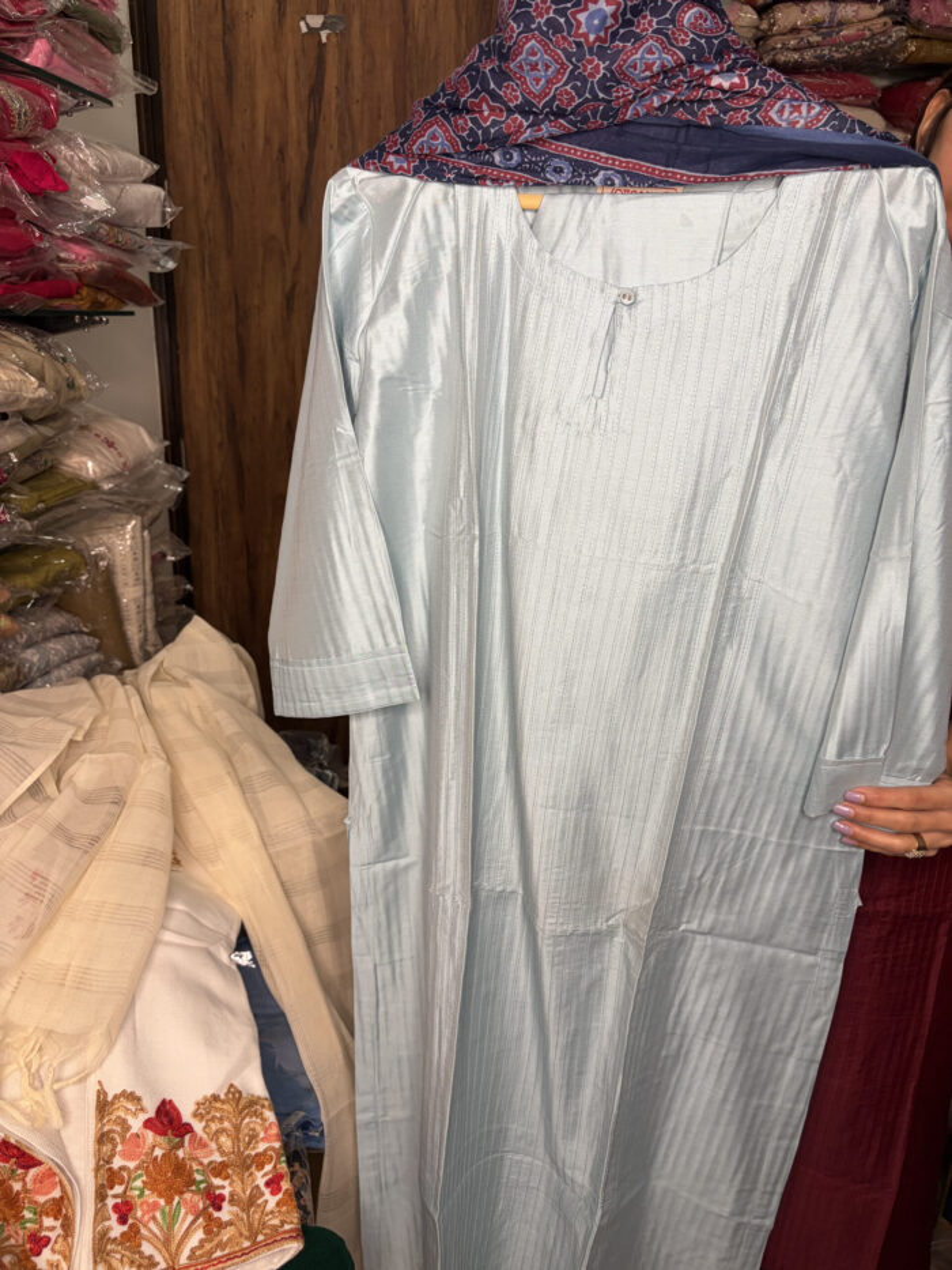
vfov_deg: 67.3
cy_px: 635
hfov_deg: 53.1
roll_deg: -1.8
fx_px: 953
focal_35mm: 26
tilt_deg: -18.3
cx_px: 476
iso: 125
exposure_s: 1/100
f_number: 1.6
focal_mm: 5.96
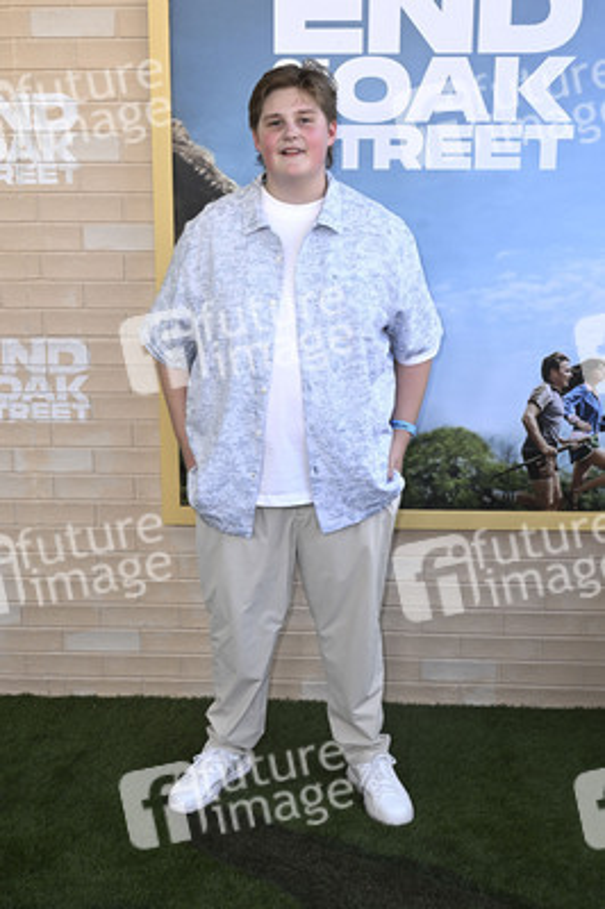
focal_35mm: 45
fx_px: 1136
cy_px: 454
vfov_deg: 43.6
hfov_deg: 29.8
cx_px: 302
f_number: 6.3
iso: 640
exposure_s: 1/250
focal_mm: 45
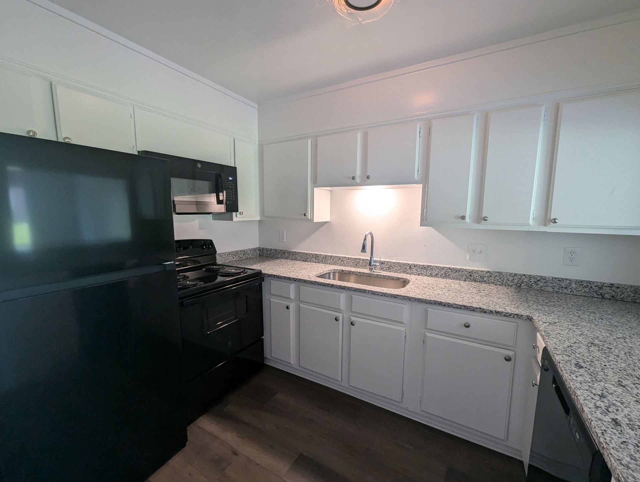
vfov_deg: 90.1
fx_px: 241
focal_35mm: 13
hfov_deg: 106.1
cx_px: 320
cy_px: 241
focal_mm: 1.95
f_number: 2.2
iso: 79
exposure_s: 1/24
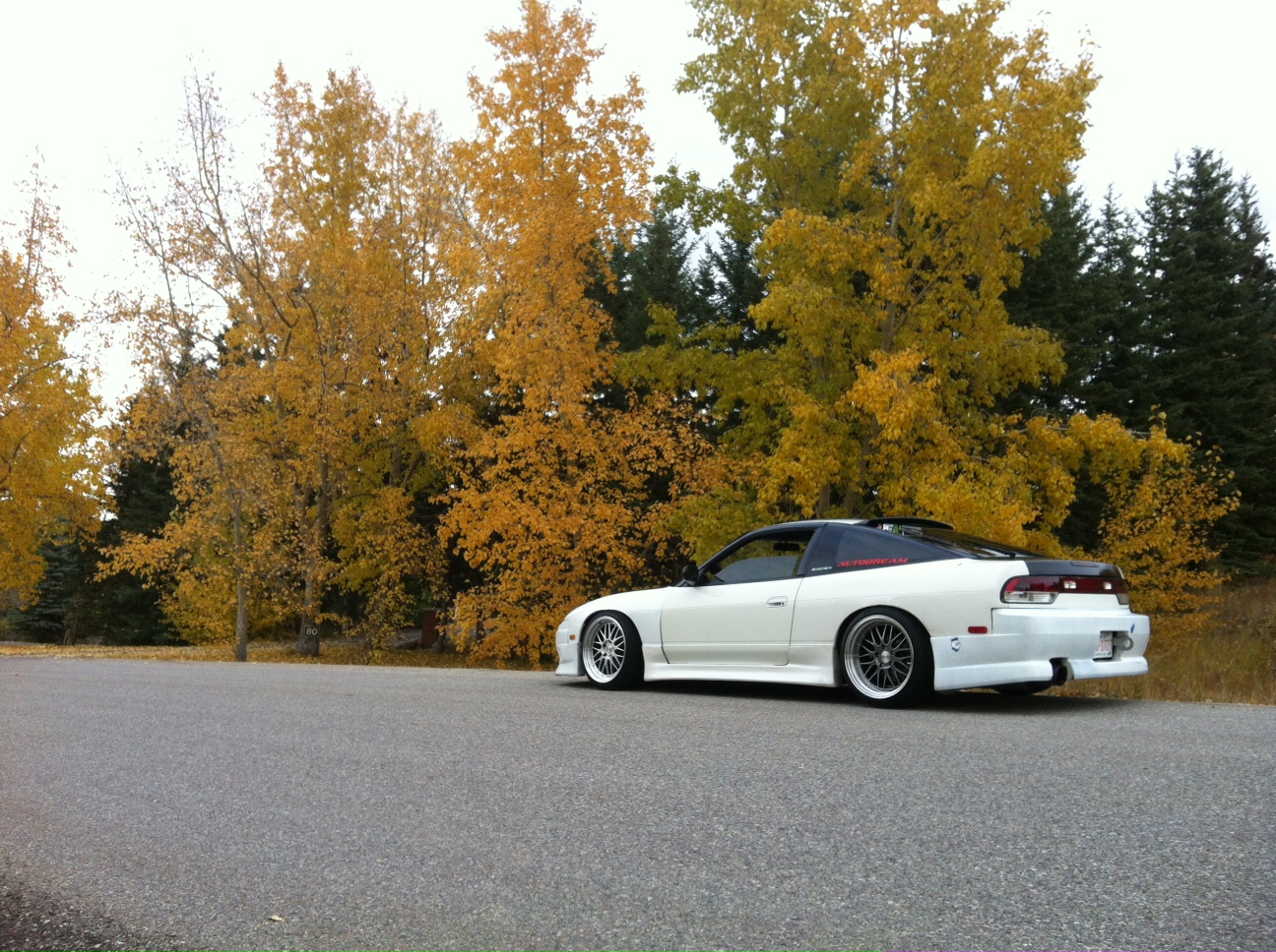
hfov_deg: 52.7
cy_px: 476
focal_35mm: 35
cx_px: 638
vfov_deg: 40.6
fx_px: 1288
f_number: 2.8
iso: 80
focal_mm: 3.85
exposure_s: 1/198
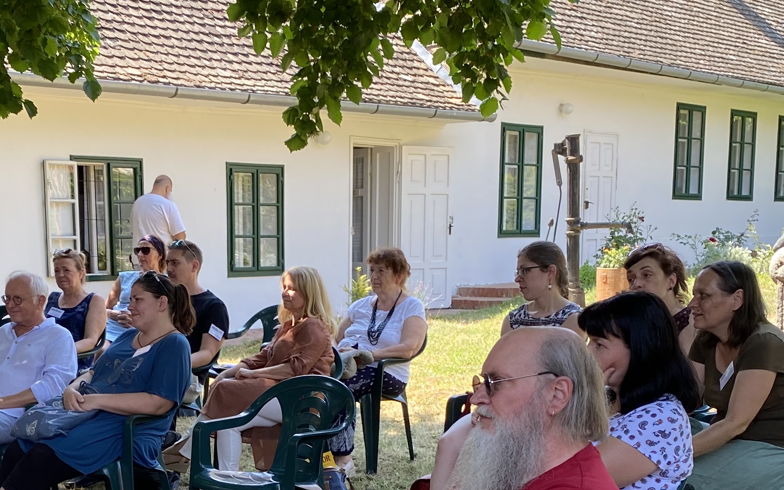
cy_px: 504
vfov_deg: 20.5
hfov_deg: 33.0
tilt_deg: -10.2
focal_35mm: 61
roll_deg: +1.7
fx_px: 1303
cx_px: 229
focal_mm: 4.25
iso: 32
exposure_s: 1/213
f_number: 1.8
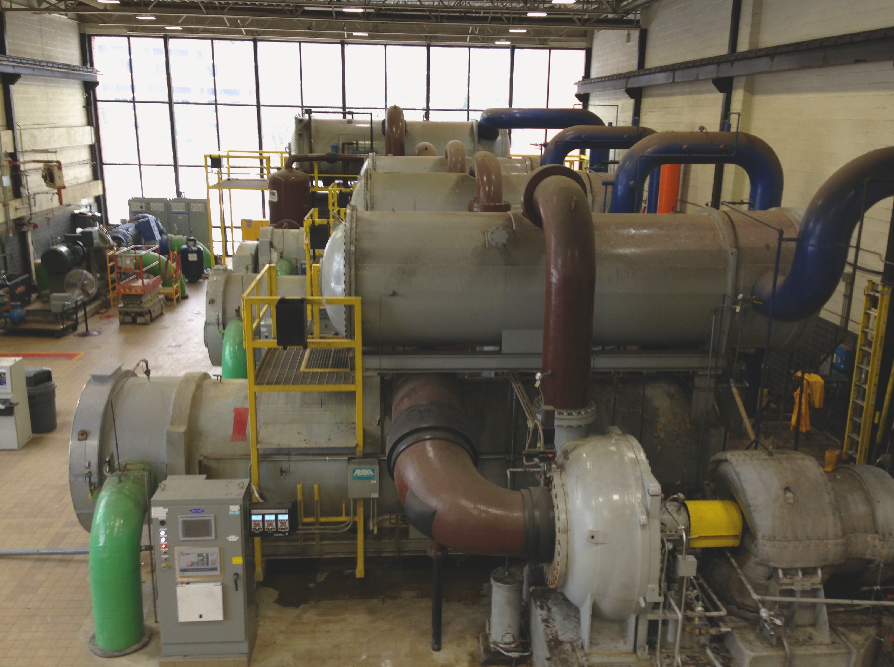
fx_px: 851
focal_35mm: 33
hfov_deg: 55.4
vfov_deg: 42.8
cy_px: 334
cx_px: 447
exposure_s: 1/24
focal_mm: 4.12
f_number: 2.4
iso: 50
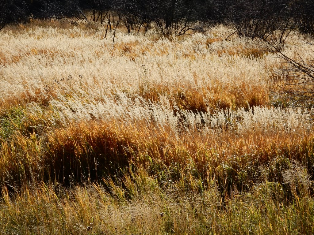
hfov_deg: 19.8
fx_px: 898
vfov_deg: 14.9
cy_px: 118
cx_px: 157
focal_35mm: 99
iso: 125
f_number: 5.3
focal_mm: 17.6
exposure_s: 1/640
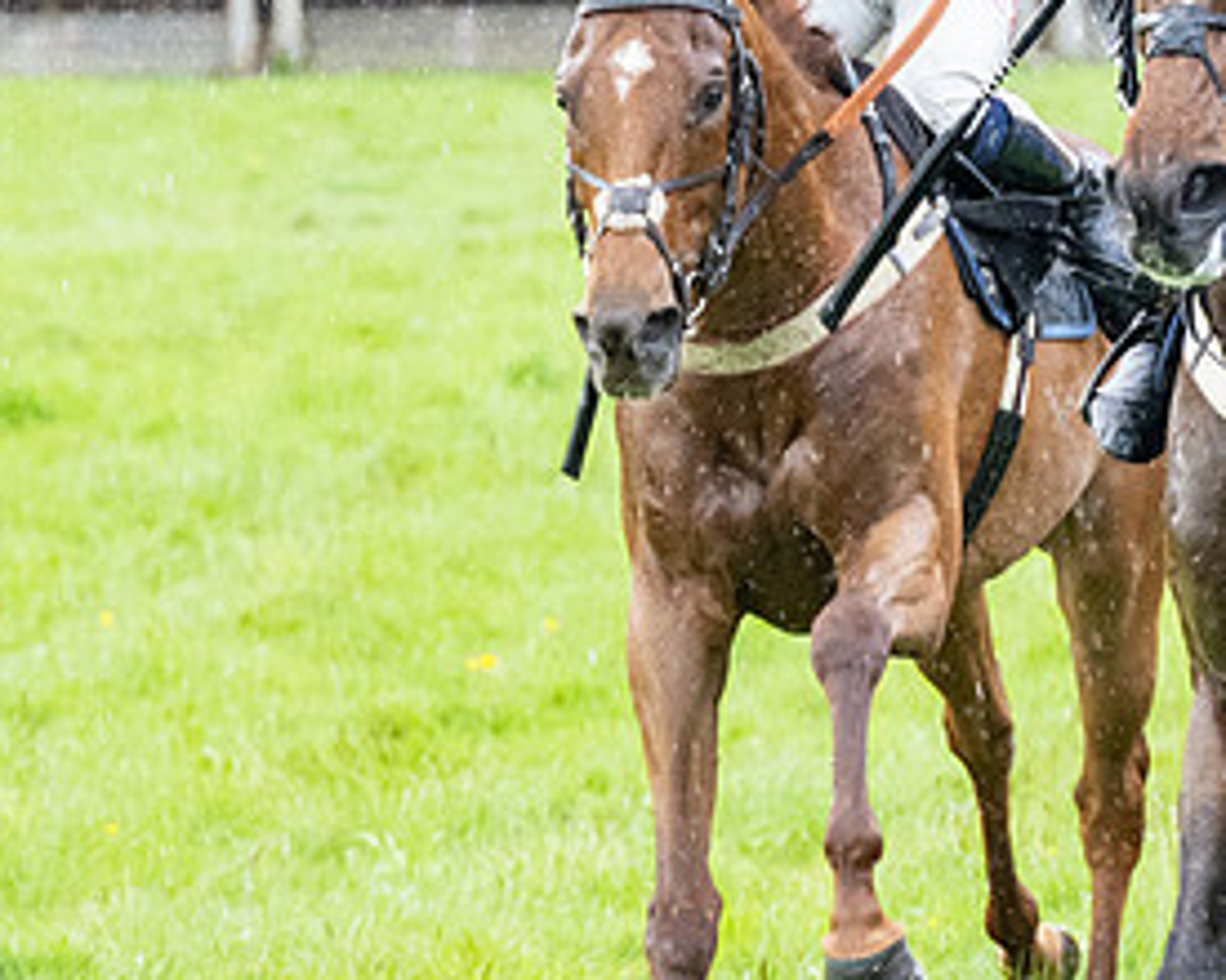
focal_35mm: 390
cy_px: 358
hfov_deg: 5.0
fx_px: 14151
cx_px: 1253
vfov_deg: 4.0
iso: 2000
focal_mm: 98
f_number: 4
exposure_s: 1/640
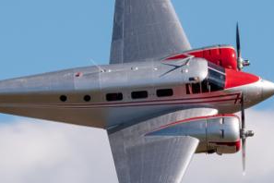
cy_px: 43
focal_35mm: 1567
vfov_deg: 0.9
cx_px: 175
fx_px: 11926
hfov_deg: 1.3
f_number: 13
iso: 200
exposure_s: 1/320
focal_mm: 323.2
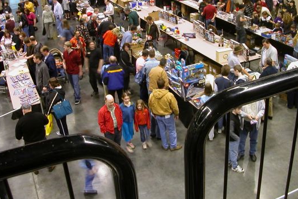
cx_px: 158
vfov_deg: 30.4
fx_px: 364
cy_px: 76
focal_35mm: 44
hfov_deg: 44.5
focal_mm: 5.6
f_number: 2.7
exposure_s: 1/8
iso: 100
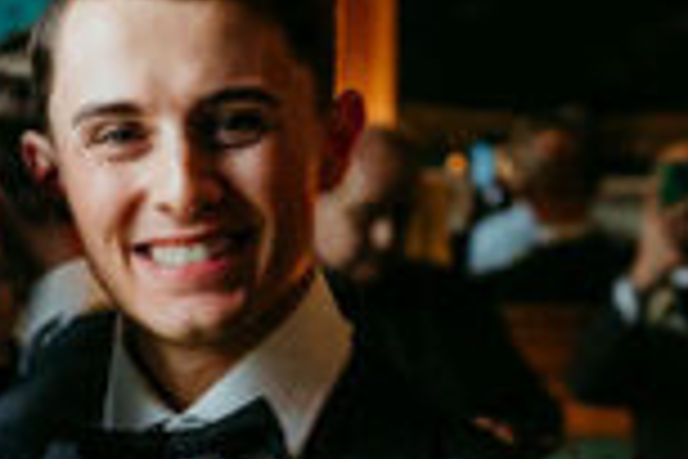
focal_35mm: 304
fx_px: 5809
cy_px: 666
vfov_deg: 4.5
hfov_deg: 6.8
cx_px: 338
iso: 3200
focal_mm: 50
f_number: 3.2
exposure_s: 1/250
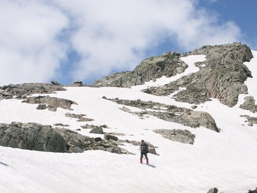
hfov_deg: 35.5
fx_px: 401
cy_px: 123
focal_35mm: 54
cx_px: 144
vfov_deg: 26.9
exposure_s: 1/500
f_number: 8
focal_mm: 8.45
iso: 64
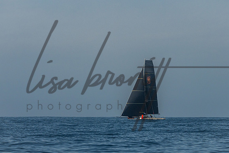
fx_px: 1658
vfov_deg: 5.3
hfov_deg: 7.9
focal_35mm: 261
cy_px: 64
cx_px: 114
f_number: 7.1
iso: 400
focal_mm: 190
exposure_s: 1/8000
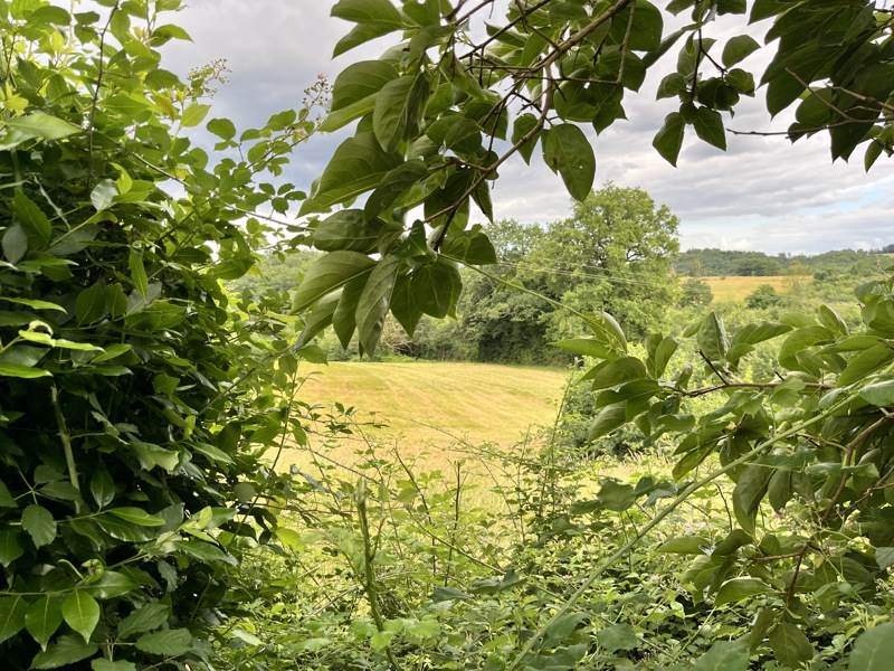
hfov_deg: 67.3
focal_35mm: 26
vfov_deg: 53.1
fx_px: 671
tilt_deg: -1.8
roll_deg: +3.7
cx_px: 447
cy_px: 336
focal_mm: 5.1
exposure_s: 1/563
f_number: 1.6
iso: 50
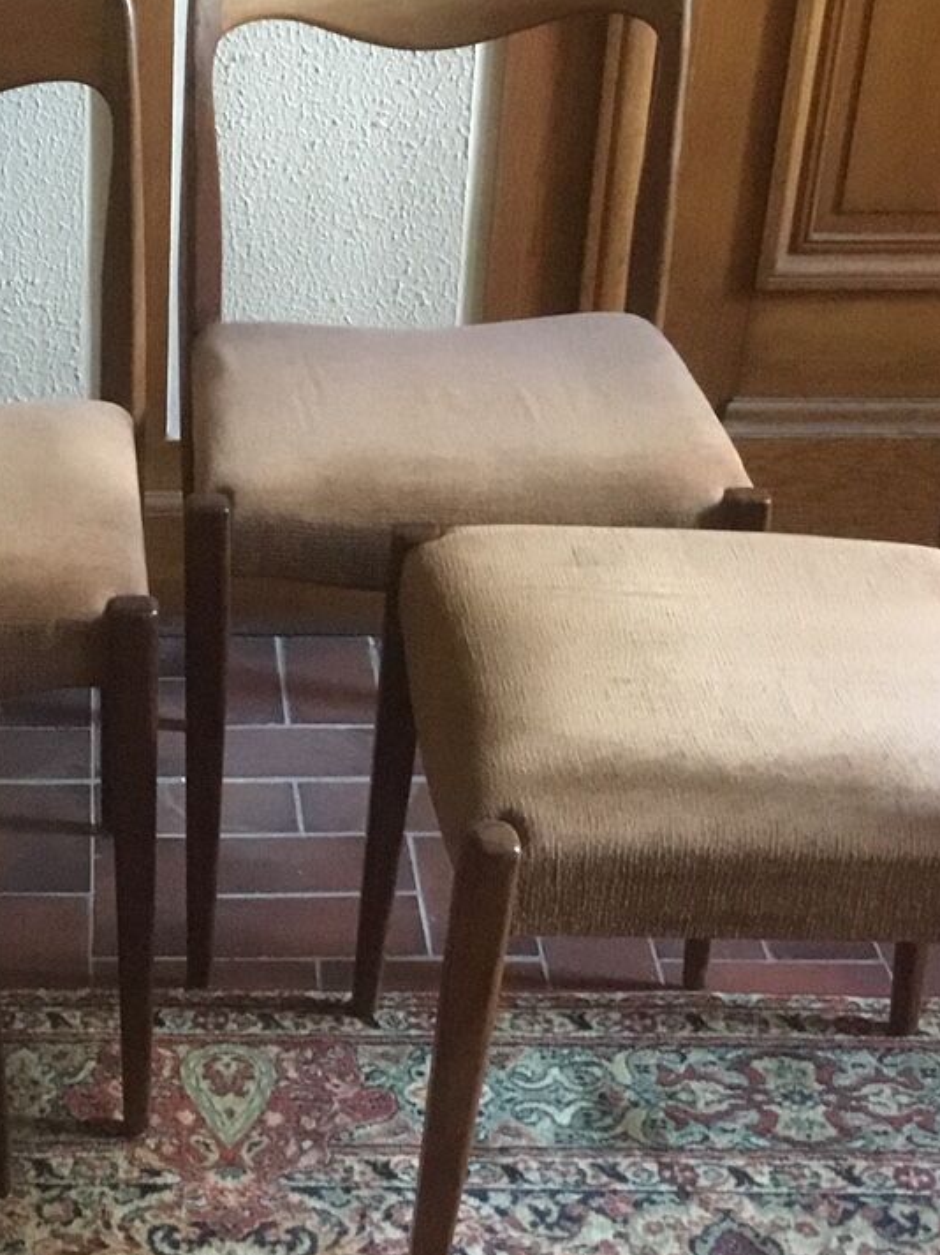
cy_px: 669
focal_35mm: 71
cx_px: 130
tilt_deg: -29.3
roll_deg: -0.3
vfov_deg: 27.4
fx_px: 2573
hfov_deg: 20.4
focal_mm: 3.3
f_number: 2.4
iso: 320
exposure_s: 1/17
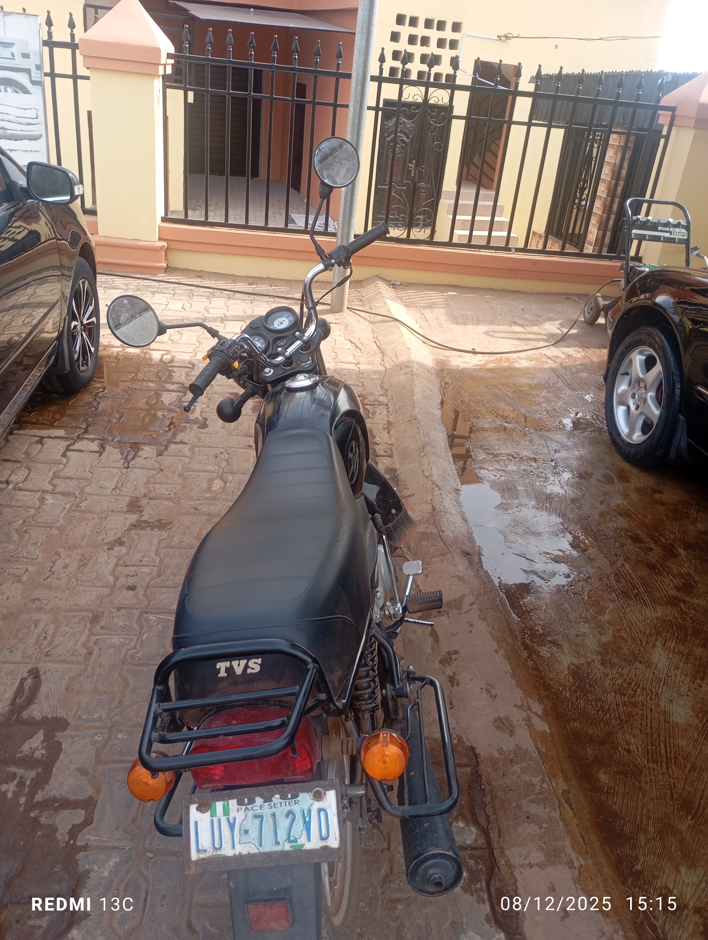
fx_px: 762
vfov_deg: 63.4
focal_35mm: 28
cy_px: 470
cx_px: 354
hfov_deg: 49.9
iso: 100
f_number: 1.8
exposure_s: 1/108
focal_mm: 4.27
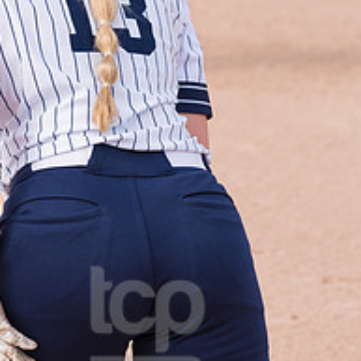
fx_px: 5864
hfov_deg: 3.5
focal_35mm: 497
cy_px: 71
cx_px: -118
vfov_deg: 3.5
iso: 400
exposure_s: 1/1600
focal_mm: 130
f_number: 5.6
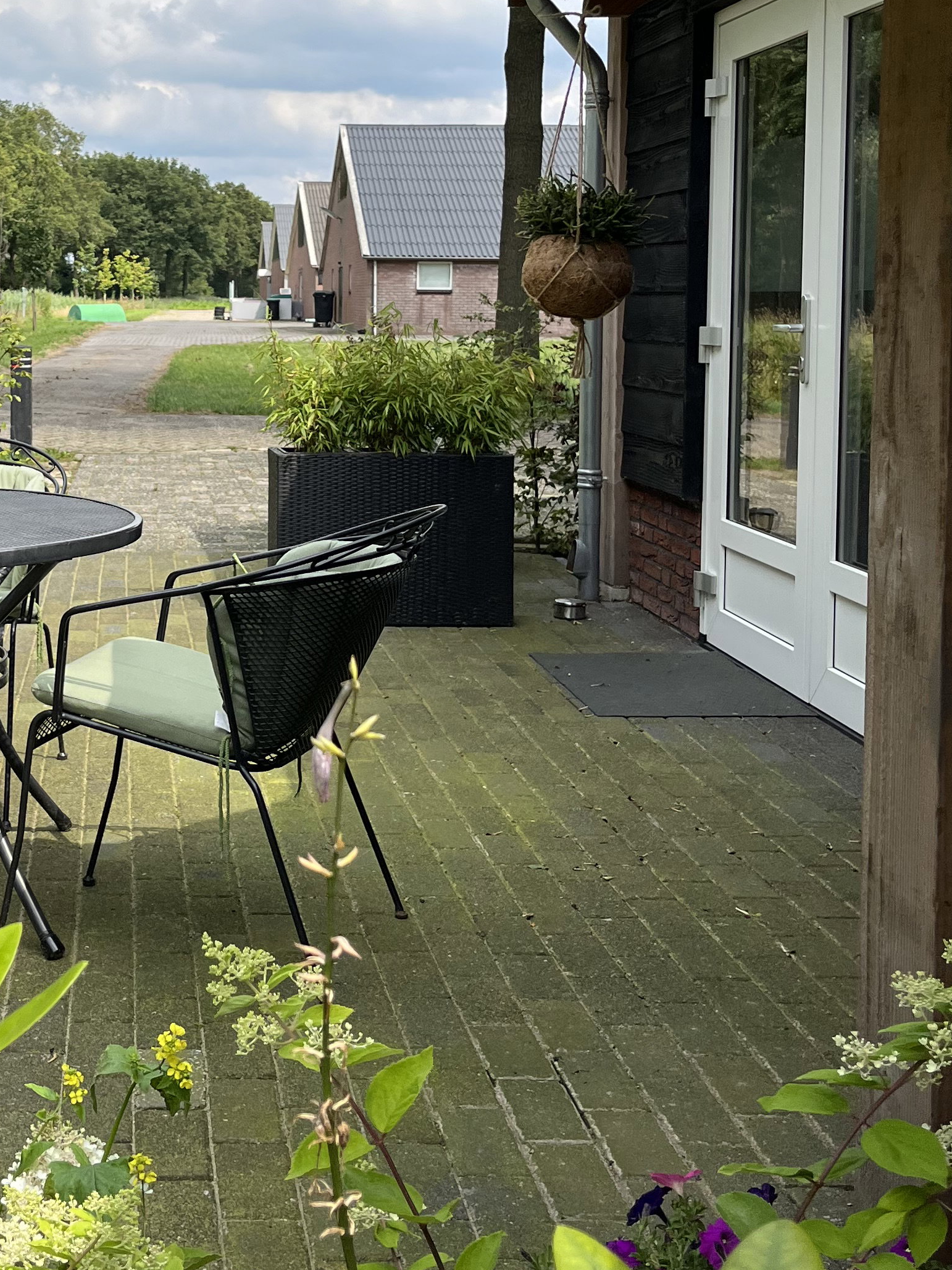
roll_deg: -0.3
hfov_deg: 27.5
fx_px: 1870
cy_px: 377
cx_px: 96
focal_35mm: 51
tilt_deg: -2.0
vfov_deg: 36.9
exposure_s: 1/2222
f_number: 1.6
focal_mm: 5.1
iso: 50
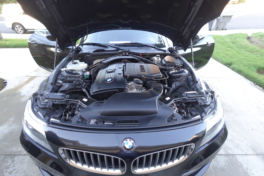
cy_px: 88
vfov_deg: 61.9
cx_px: 132
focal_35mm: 20
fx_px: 147
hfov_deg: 84.0
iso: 160
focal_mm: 7.6
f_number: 2
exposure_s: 1/80
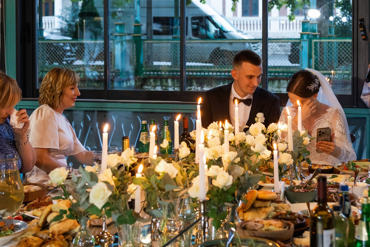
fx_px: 668
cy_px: 67
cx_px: 250
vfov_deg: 20.8
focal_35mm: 65
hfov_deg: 30.7
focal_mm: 33
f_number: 3.2
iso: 3200
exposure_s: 1/160
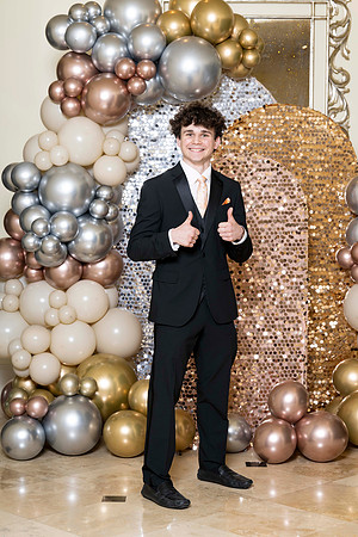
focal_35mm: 81
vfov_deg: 25.1
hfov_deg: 16.9
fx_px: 1208
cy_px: 268
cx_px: 179
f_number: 5.6
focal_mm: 81
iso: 250
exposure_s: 1/200
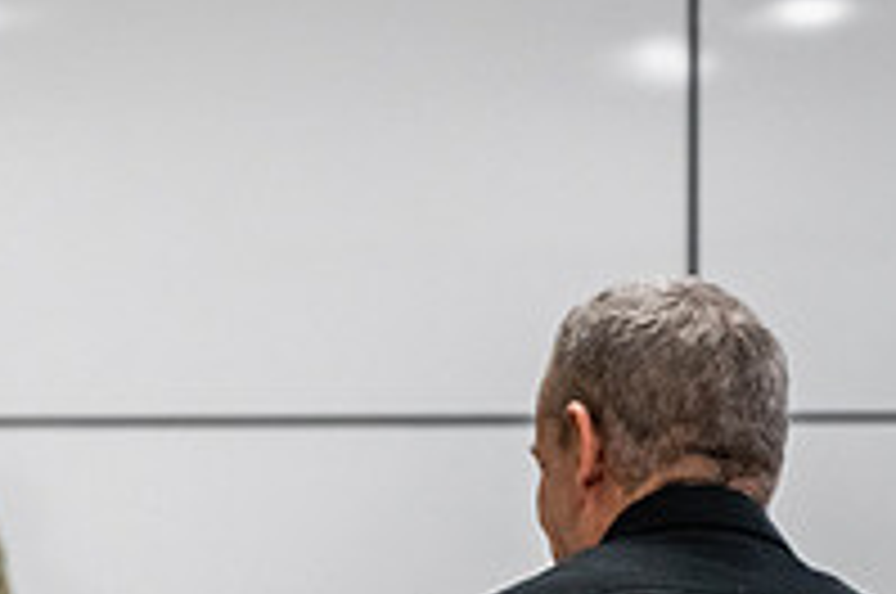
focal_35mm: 205
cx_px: 63
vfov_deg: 6.6
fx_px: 5094
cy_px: 709
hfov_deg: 10.0
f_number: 4
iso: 2500
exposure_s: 1/400
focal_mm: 70
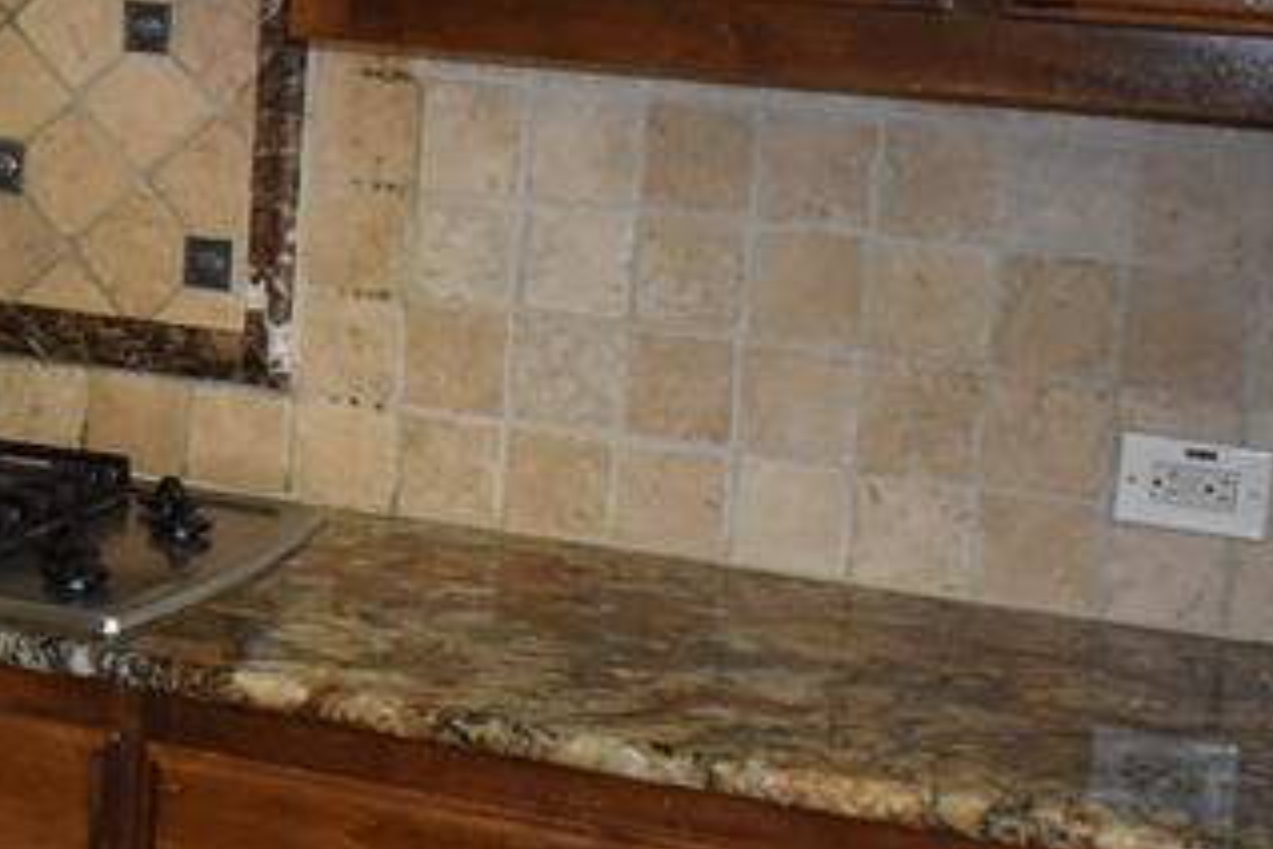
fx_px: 3076
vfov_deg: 15.6
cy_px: 112
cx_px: -360
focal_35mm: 87
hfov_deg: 21.3
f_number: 3.5
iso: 2000
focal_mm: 18
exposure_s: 1/60
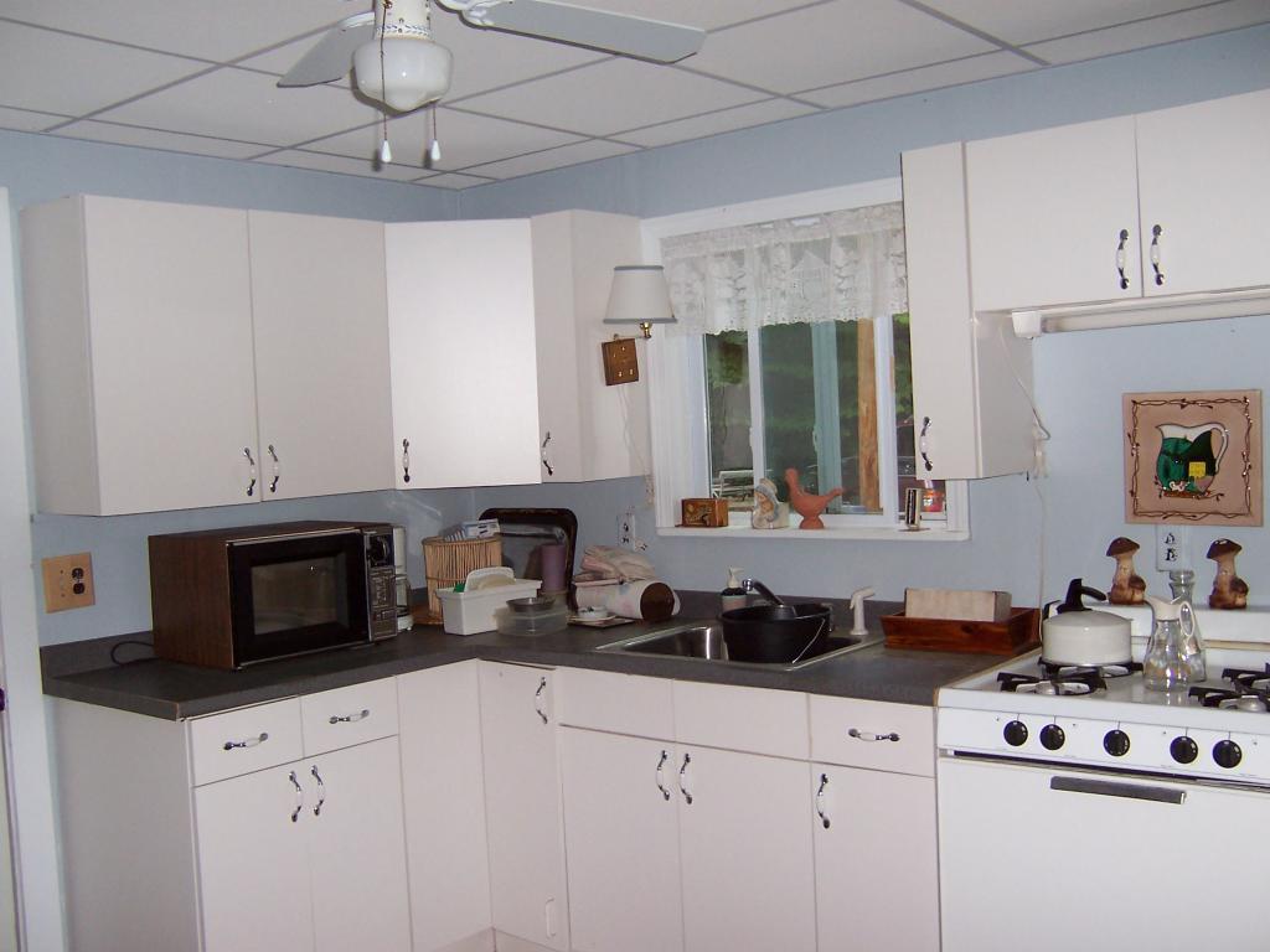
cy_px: 476
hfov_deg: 51.4
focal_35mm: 36
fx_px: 1321
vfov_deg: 39.7
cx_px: 635
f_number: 2.8
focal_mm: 5.6
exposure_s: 1/60
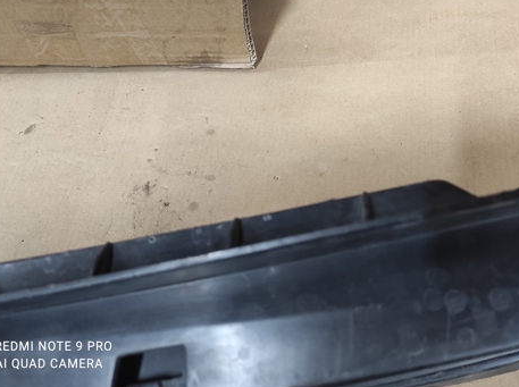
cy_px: 120
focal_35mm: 35
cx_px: 298
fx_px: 524
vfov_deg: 39.9
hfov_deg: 52.5
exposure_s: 1/33
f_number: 1.89
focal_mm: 5.43
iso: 956
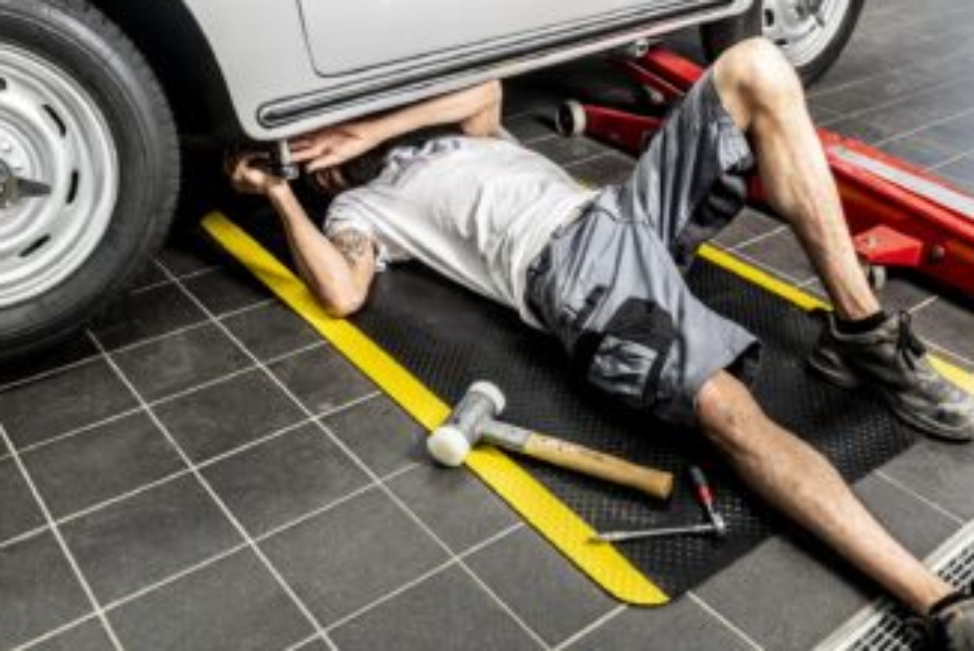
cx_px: 556
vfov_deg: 35.1
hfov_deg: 50.5
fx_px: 1029
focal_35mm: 38
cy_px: 288
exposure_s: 1/160
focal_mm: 31
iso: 800
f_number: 6.3
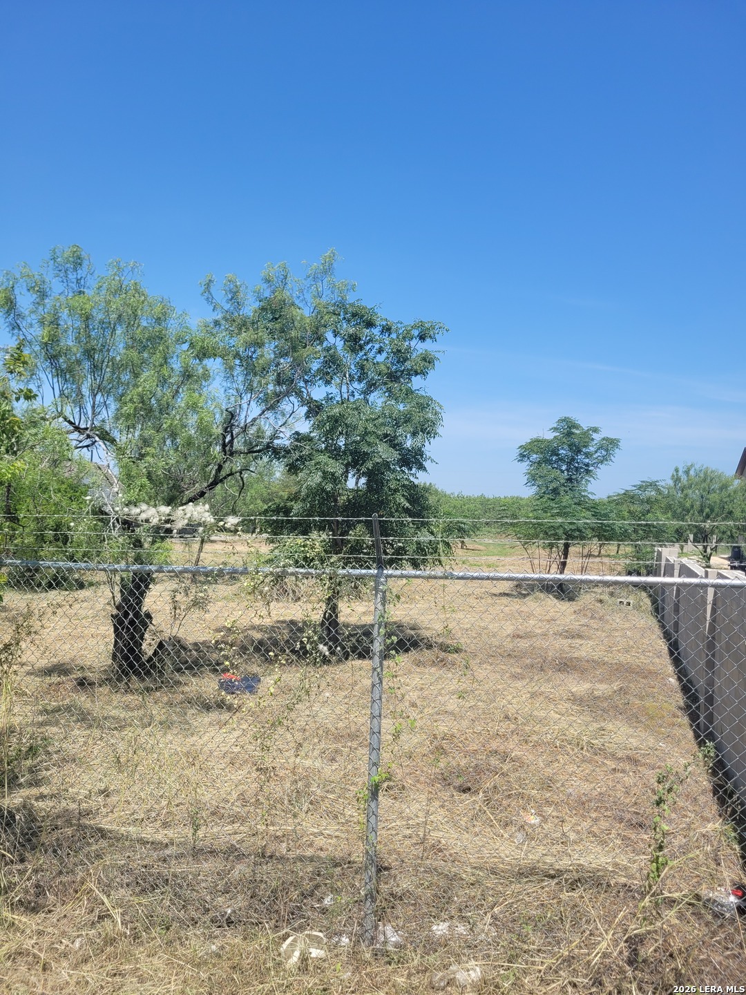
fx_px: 747
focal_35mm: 26
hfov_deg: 53.1
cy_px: 498
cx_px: 373
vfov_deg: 67.3
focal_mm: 5.4
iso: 40
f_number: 1.8
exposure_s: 1/1930
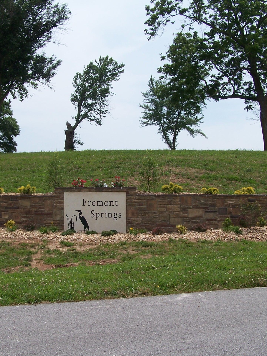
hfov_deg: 28.6
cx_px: 123
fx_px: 524
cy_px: 178
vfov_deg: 37.5
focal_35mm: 51
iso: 80
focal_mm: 6.3
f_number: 4
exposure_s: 1/1000
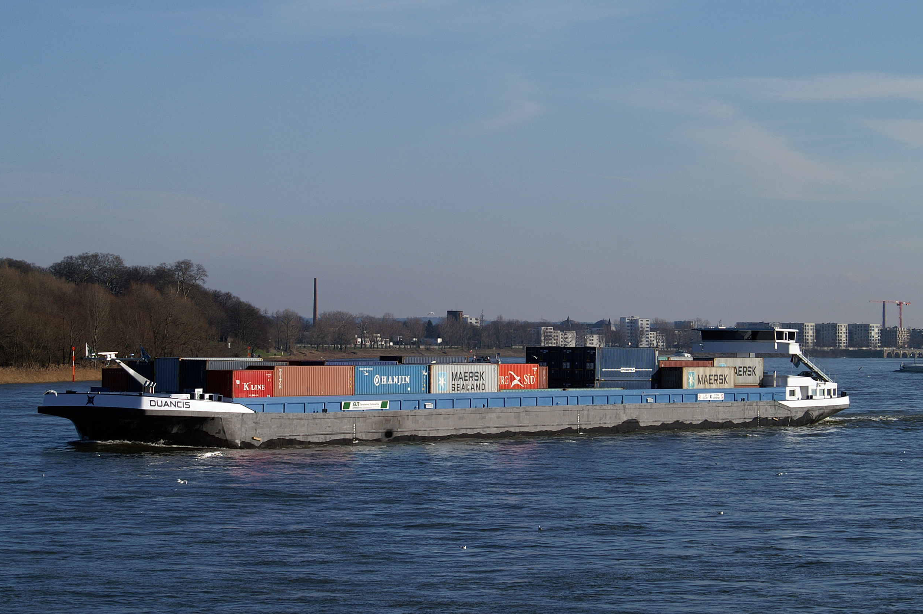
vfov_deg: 10.9
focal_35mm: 126
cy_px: 359
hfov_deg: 16.3
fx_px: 3228
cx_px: 511
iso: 100
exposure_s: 1/300
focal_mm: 70
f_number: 10
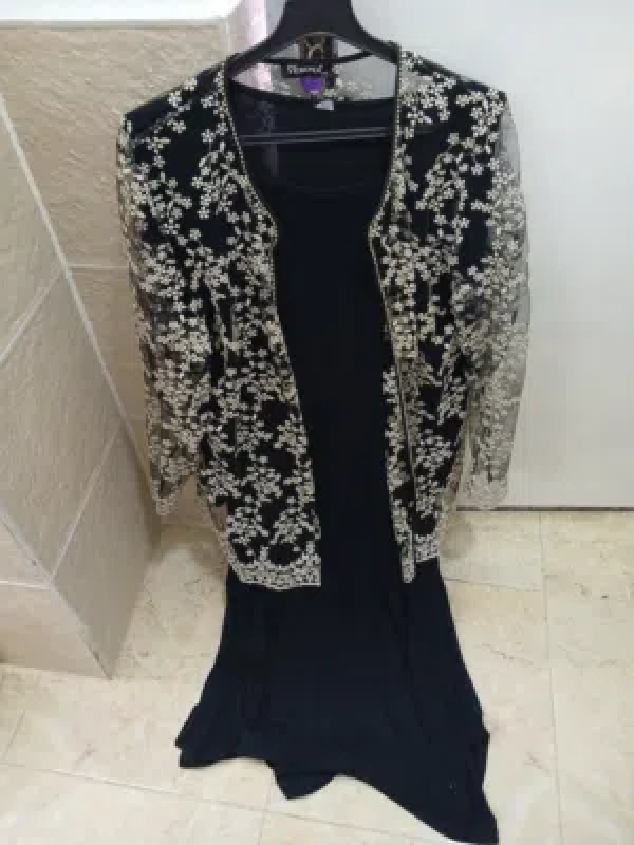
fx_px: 659
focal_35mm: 27
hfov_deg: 51.4
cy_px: 422
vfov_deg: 65.3
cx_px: 317
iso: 400
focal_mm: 4
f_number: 1.8
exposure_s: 1/25
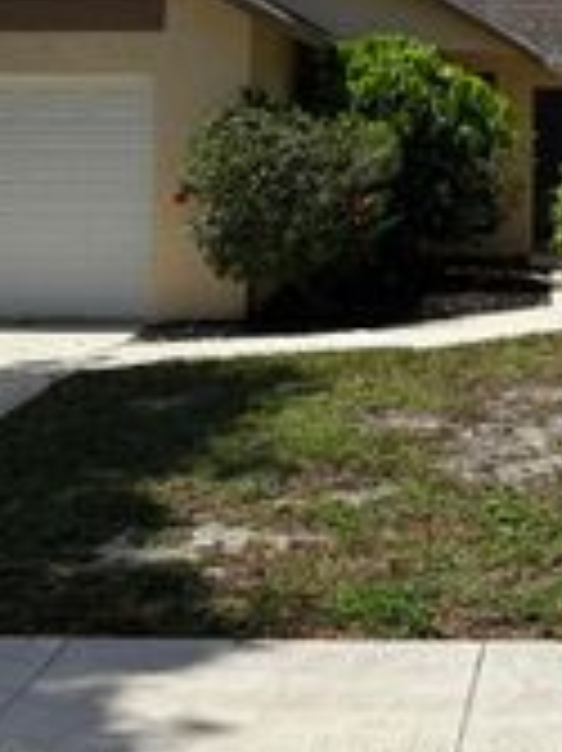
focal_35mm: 72
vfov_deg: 25.9
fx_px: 1561
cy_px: 29
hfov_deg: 20.2
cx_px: 454
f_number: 1.78
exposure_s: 1/4950
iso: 80
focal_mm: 6.76
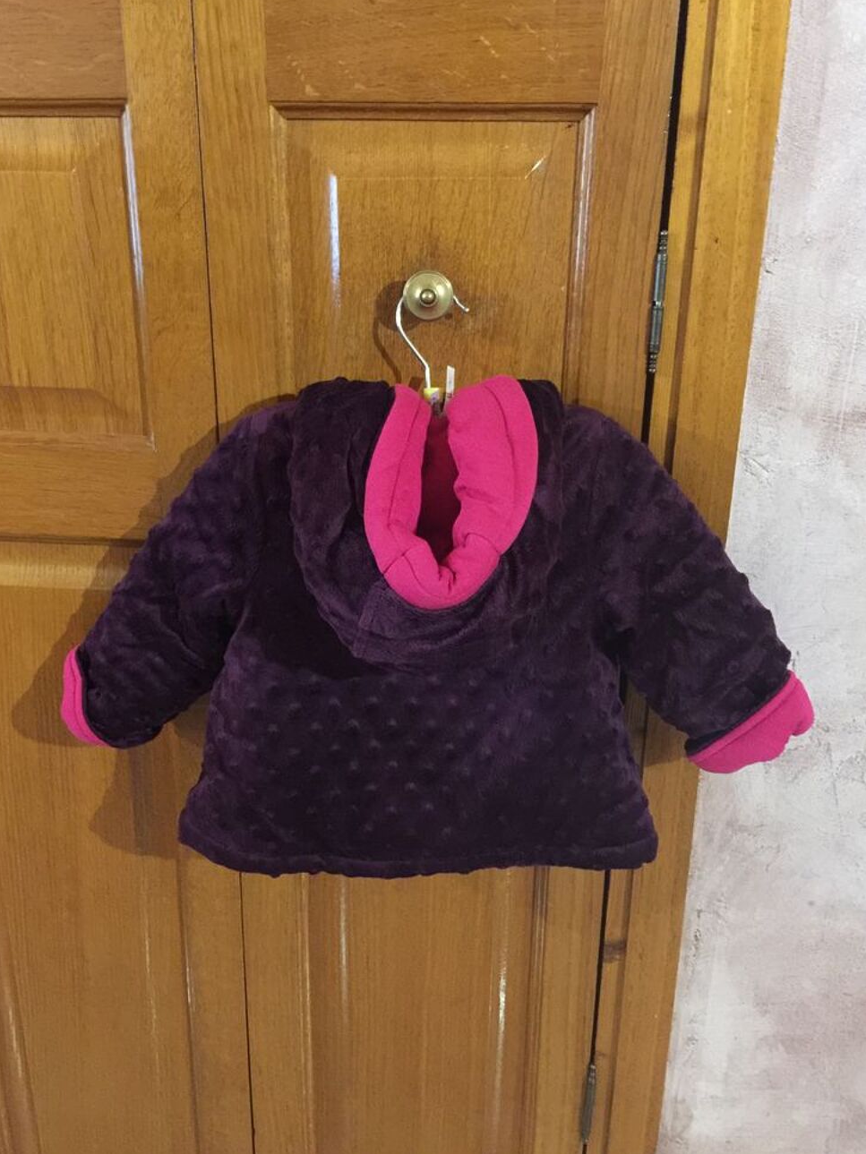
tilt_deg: -20.3
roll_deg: +0.1
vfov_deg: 59.9
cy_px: 560
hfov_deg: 46.8
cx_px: 428
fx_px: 1001
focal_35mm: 30
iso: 200
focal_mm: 4.15
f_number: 2.2
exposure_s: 1/8
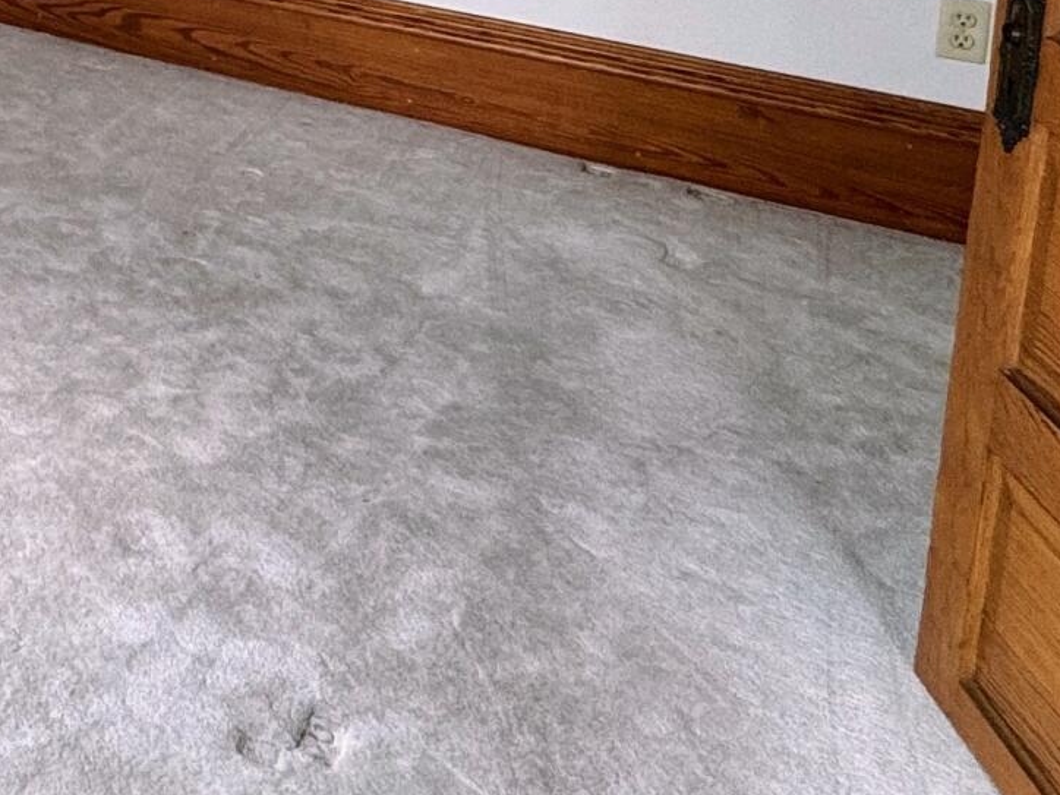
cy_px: -296
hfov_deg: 25.7
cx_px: -488
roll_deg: +1.0
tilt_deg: -9.9
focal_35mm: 58
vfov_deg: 22.1
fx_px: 1776
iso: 80
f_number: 2.2
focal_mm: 2.22
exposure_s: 1/120
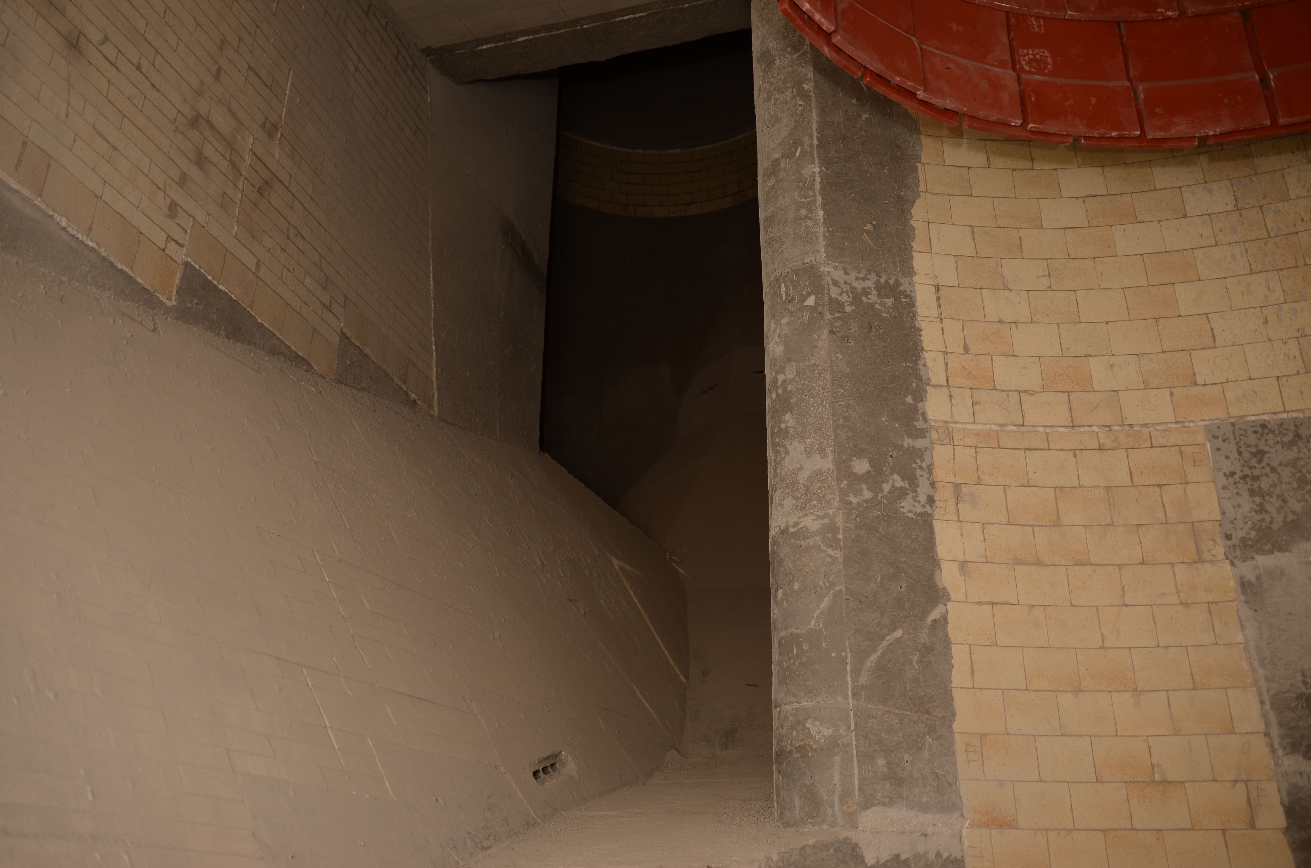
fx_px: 1090
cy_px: 434
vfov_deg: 43.4
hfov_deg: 62.0
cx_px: 656
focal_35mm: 30
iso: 125
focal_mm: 20
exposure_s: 1/60
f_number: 1.8
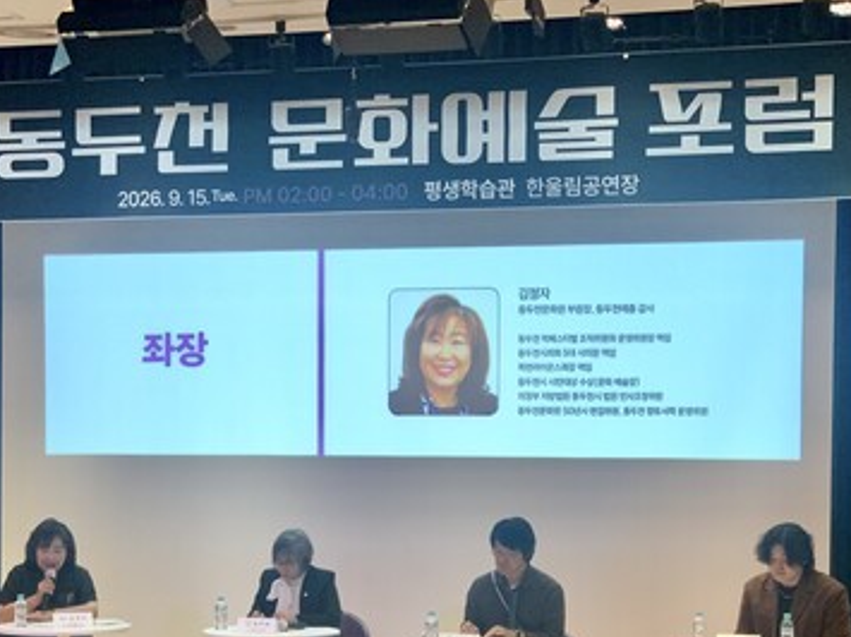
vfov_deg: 16.7
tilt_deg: -0.6
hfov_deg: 22.3
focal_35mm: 88
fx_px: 2163
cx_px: 391
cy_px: 498
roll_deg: -1.0
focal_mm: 6
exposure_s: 1/60
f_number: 2.4
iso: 100
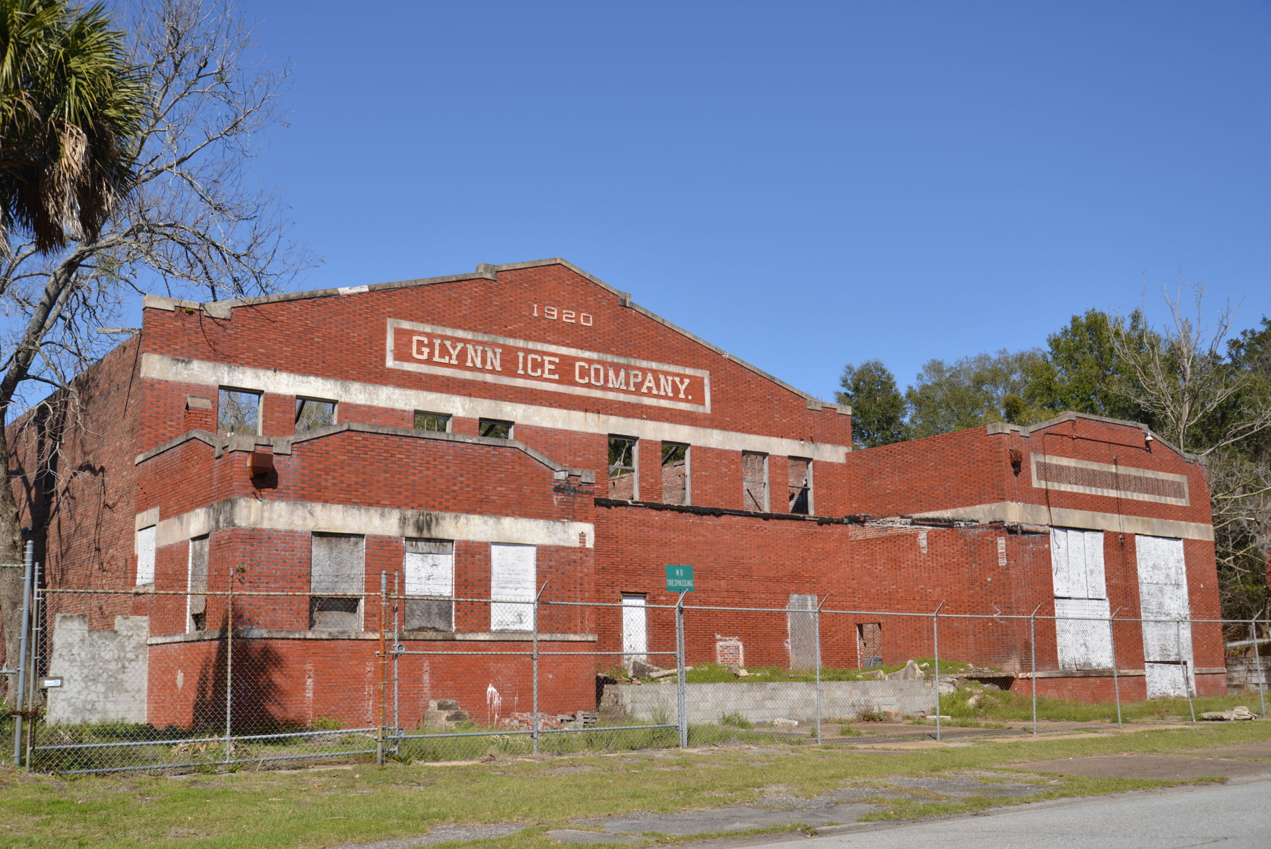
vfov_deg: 37.9
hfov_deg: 54.4
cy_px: 424
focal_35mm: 35
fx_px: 1236
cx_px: 636
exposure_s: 1/640
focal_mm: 35
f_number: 7.1
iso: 100
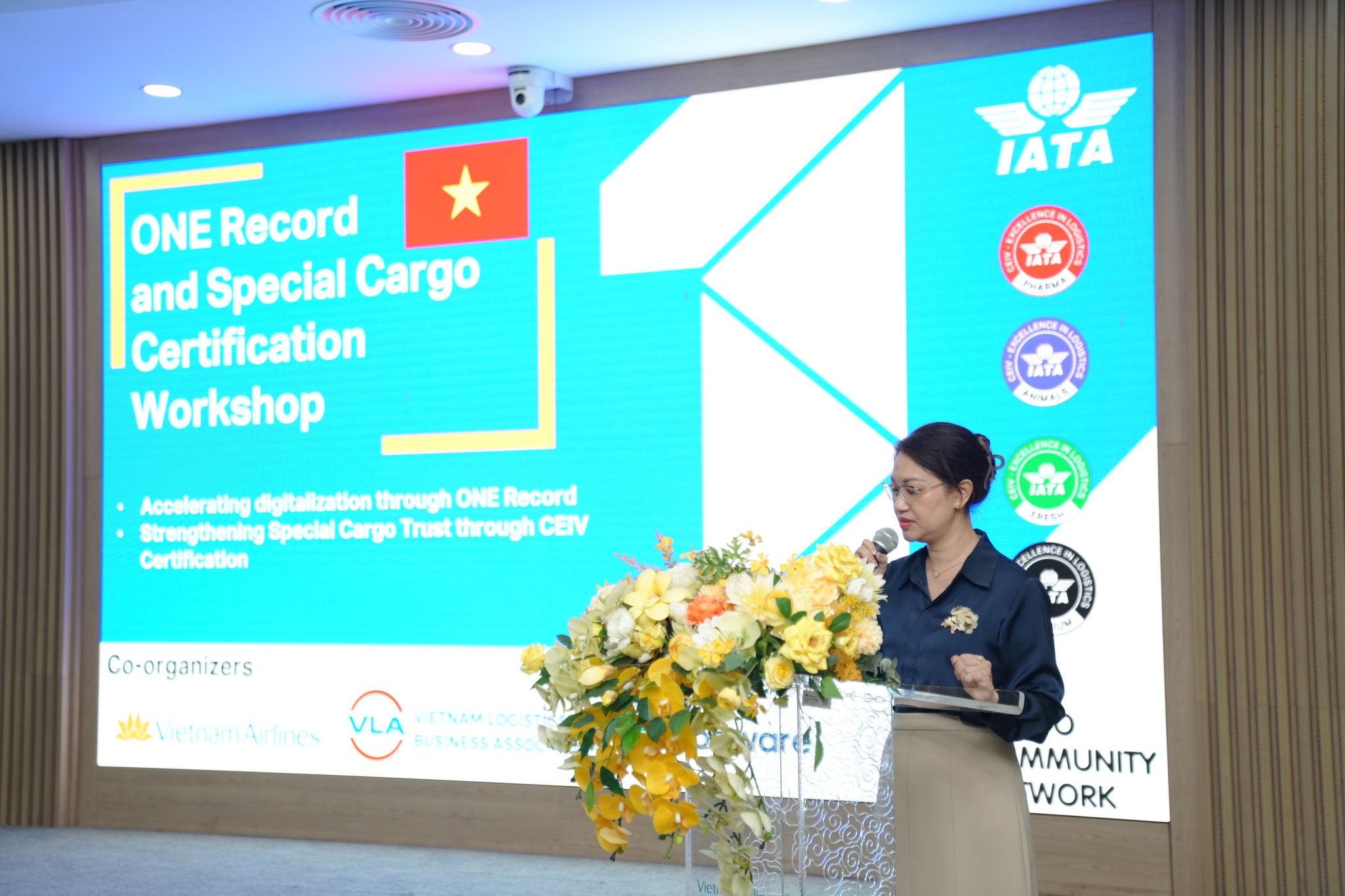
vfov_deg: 25.1
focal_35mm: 54
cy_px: 448
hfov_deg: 36.9
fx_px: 2017
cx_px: 672
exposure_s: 1/250
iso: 640
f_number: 2.8
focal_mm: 54
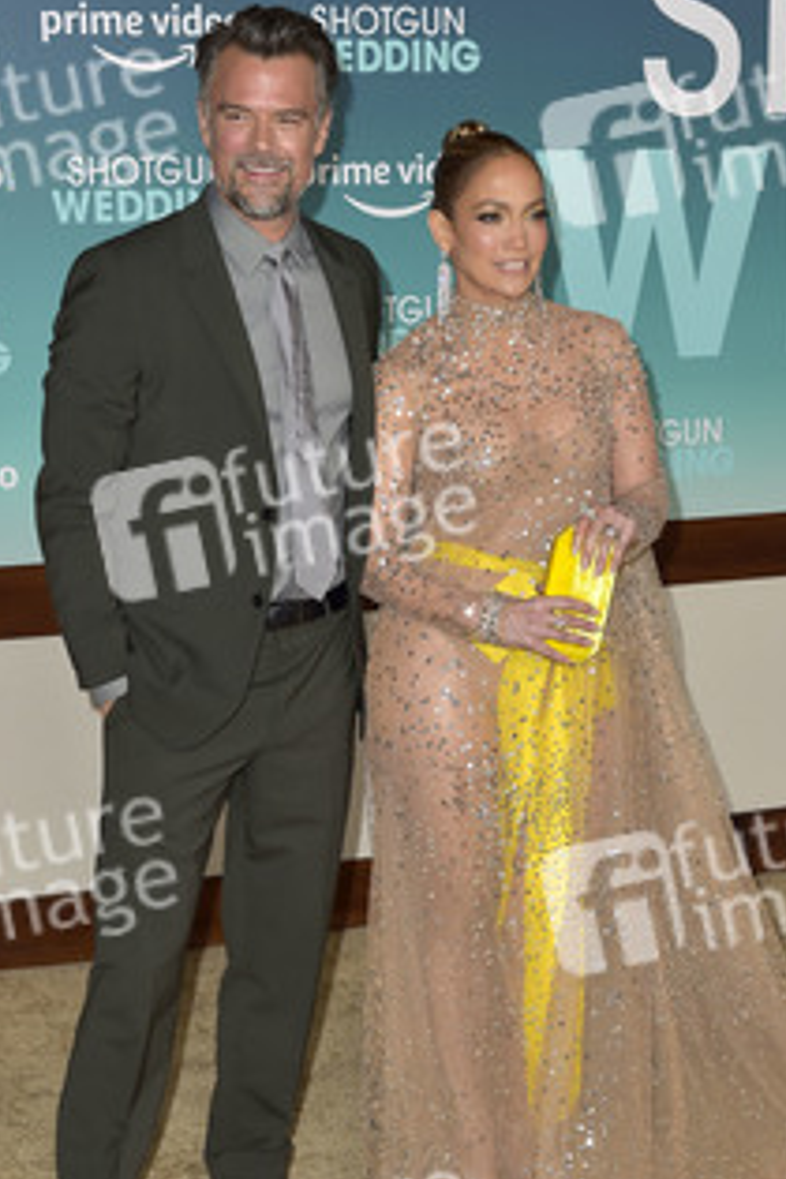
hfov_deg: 20.6
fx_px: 2161
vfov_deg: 30.4
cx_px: 395
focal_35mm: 66
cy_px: 700
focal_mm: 52
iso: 400
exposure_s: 1/250
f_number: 6.3
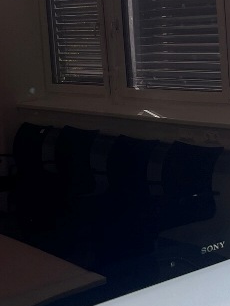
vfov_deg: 22.0
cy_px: 33
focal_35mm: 87
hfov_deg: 17.0
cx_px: 112
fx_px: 770
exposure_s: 1/100
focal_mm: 5.1
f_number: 1.6
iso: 50
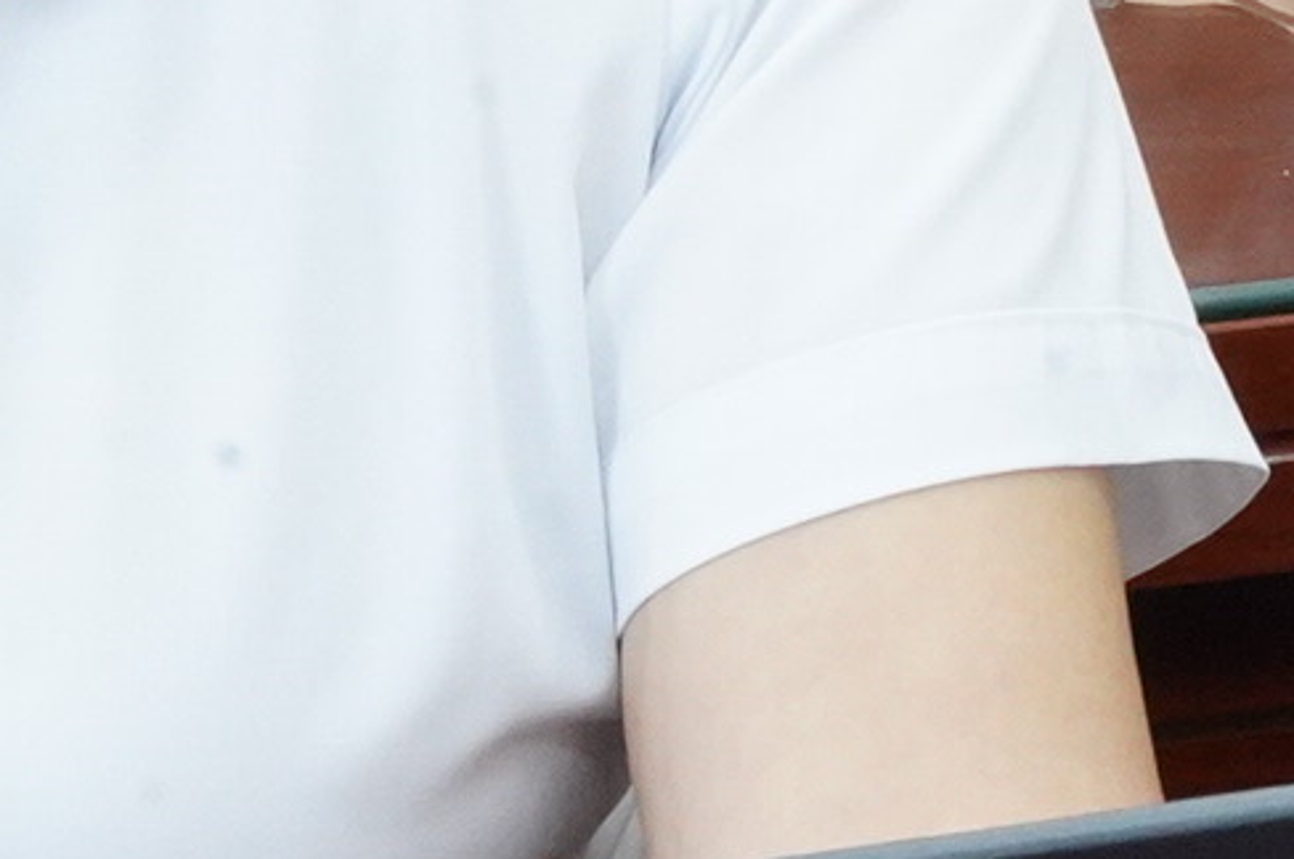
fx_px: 9297
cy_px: -194
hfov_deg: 7.9
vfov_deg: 5.3
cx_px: 1676
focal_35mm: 259
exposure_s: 1/10
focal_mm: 42
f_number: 22
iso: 6400
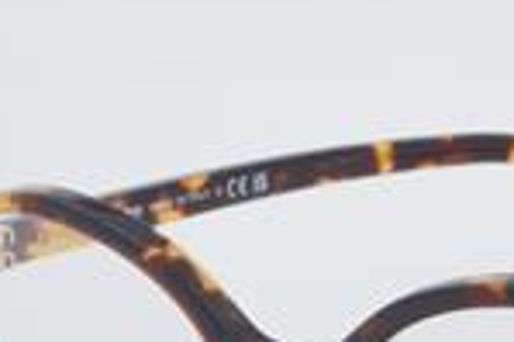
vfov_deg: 6.8
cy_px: 408
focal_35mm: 201
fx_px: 2867
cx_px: 590
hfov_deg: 10.1
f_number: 32
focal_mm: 50
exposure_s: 1/3
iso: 100
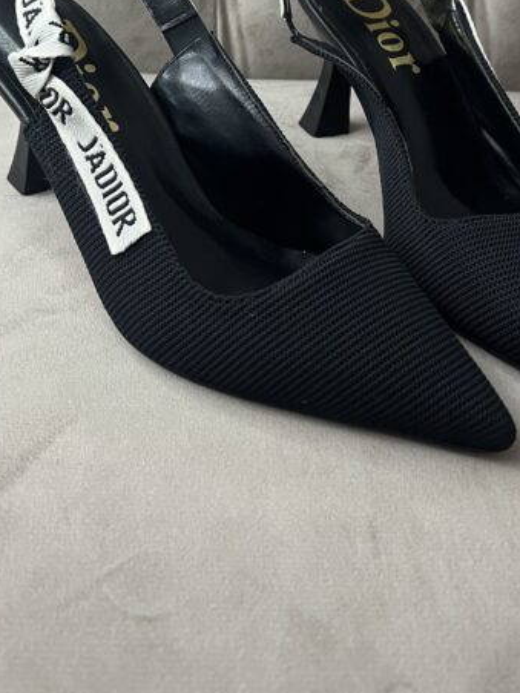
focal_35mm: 46
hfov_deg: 31.5
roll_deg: -3.8
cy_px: 164
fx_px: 921
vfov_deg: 40.0
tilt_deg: -31.6
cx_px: 295
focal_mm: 5.7
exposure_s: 1/50
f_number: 1.5
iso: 400
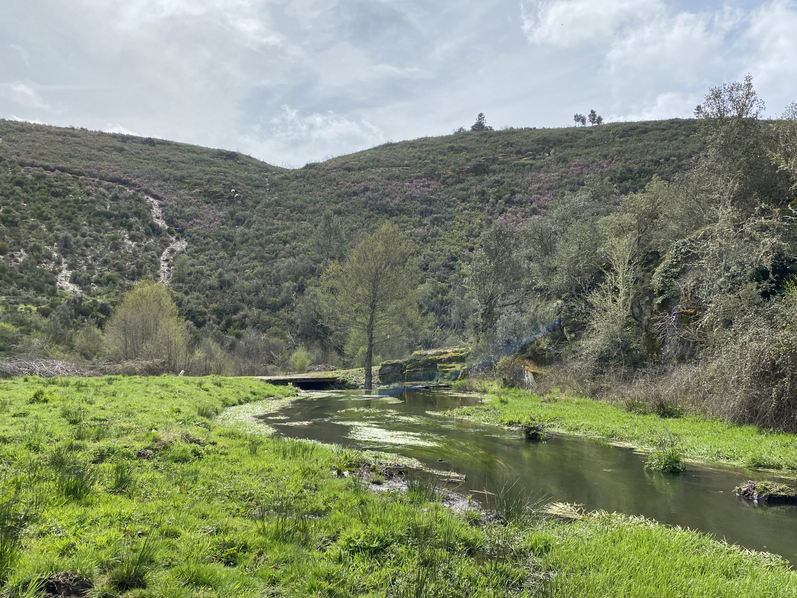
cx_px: 426
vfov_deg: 49.7
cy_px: 300
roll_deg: -0.7
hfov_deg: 63.4
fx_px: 645
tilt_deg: +3.9
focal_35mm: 28
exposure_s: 1/4444
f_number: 1.8
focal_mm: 4.25
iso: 32
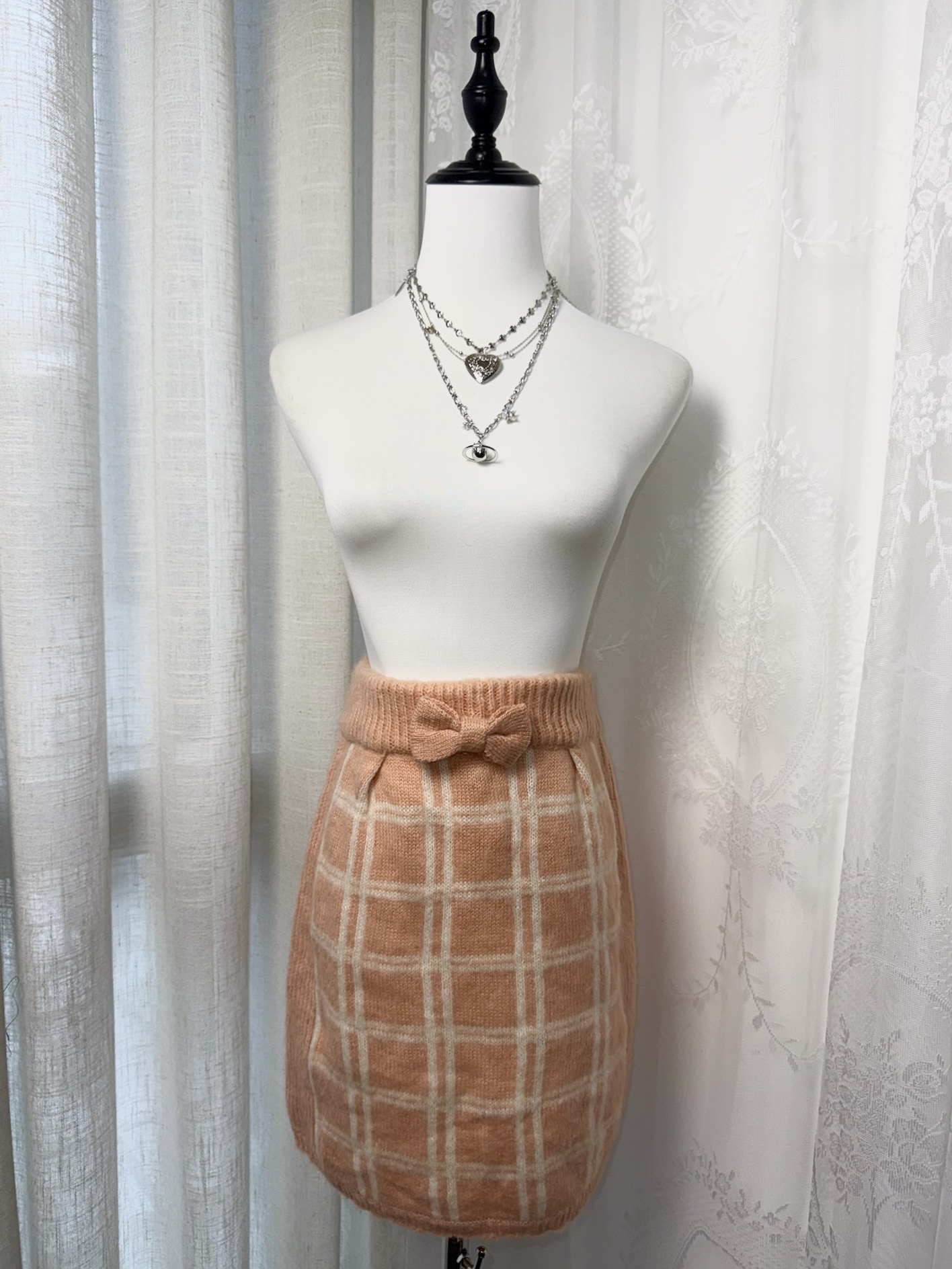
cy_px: 634
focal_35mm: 24
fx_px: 880
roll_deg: -2.0
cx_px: 476
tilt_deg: -5.6
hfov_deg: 56.8
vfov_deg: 71.6
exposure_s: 1/341
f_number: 1.78
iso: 64
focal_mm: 6.76
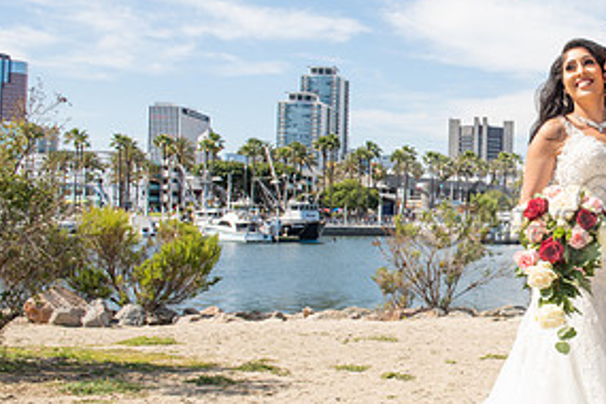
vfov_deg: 23.8
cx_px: 587
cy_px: 209
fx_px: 959
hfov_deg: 32.6
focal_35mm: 57
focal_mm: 28
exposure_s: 1/200
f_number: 11
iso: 200
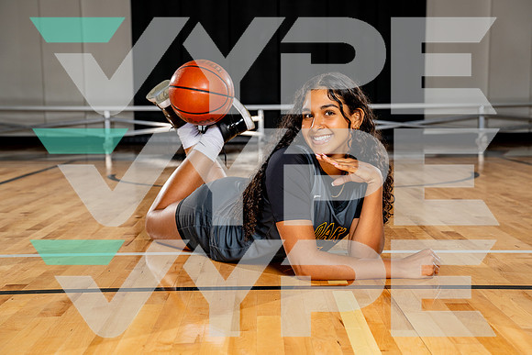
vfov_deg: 20.9
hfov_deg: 31.0
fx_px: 961
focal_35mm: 65
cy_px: 178
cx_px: 266
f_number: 5.6
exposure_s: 1/250
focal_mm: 65
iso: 200
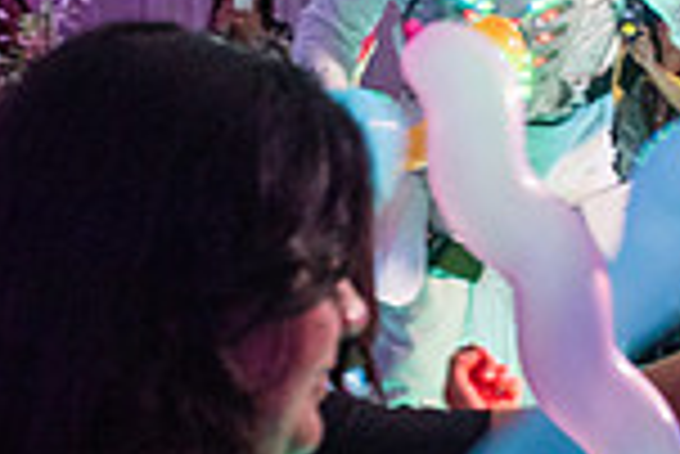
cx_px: 437
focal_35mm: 92
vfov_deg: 14.9
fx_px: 1739
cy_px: 223
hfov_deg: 22.1
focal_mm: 24
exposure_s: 1/60
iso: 1250
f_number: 4
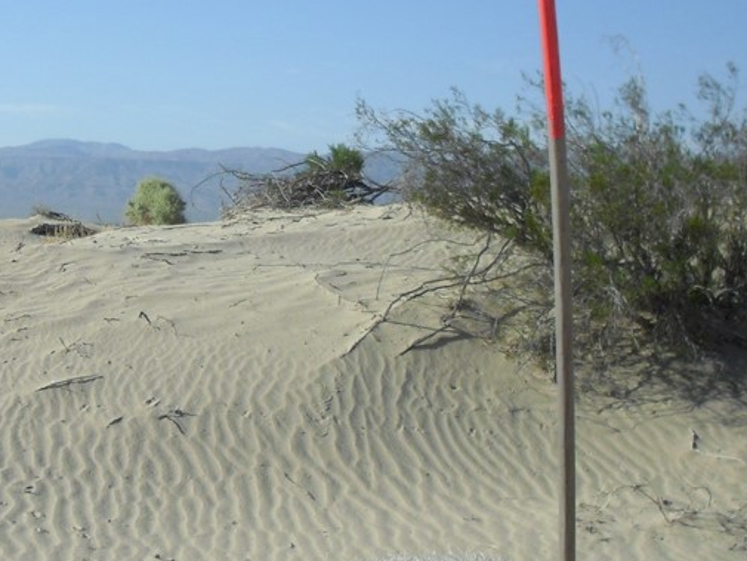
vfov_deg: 19.1
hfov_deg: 25.1
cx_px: 214
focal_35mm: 77
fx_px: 1662
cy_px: 167
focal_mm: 6.2
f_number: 8
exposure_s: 1/320
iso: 100
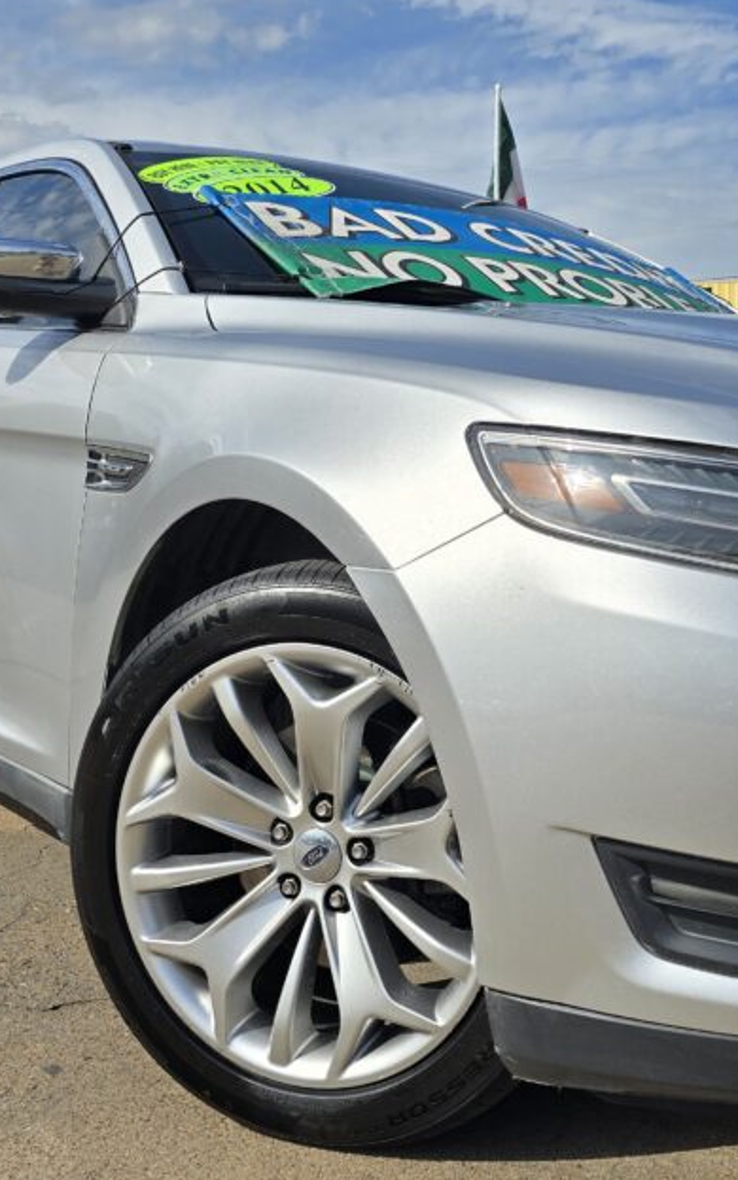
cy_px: 499
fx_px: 1287
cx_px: 611
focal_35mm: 40
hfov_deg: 31.0
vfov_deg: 49.1
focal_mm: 6.3
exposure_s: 1/1920
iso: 12
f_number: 1.7
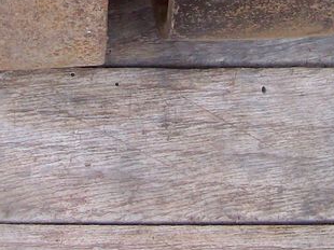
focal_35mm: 116
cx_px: 124
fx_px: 1118
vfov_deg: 12.4
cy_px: -67
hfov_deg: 17.0
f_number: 2.7
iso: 80
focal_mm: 6
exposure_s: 1/137
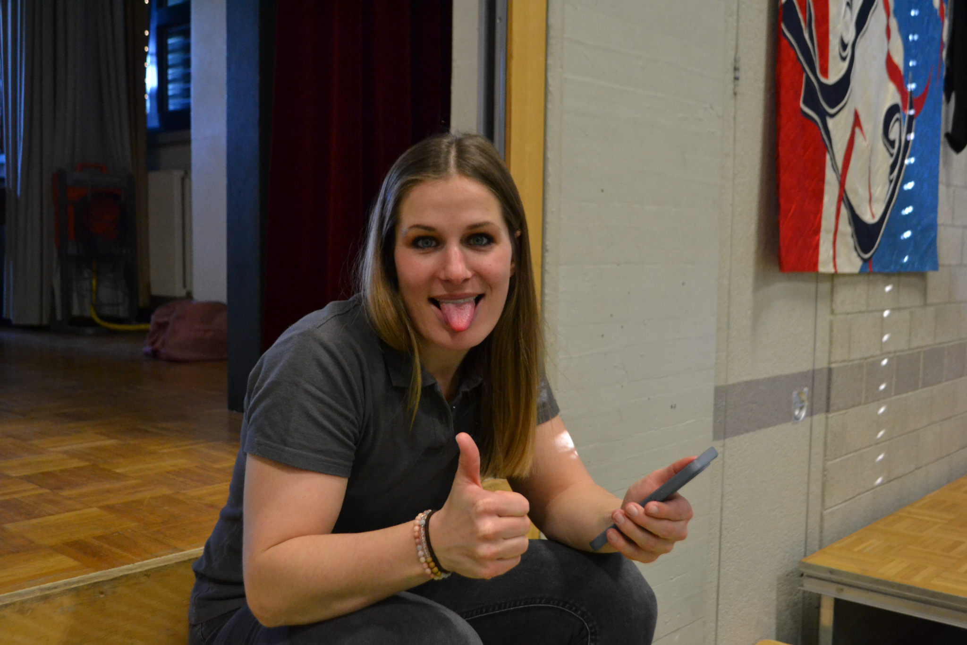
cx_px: 484
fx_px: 967
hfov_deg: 53.1
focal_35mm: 36
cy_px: 322
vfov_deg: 36.9
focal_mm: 24
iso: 2200
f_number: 4
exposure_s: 1/60
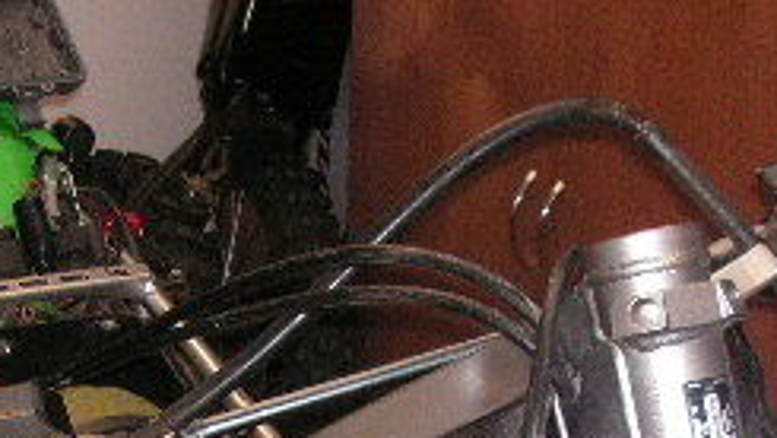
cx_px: 257
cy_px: 686
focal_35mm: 108
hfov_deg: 19.7
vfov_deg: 10.8
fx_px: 2226
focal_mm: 6.3
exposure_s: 1/45
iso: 160
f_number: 3.3
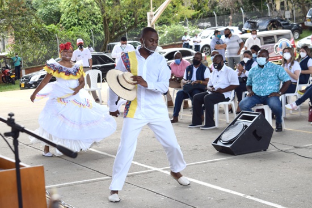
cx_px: 156
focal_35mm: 78
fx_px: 676
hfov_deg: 26.0
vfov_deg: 17.5
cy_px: 104
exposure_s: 1/250
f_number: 8
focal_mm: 52
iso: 400
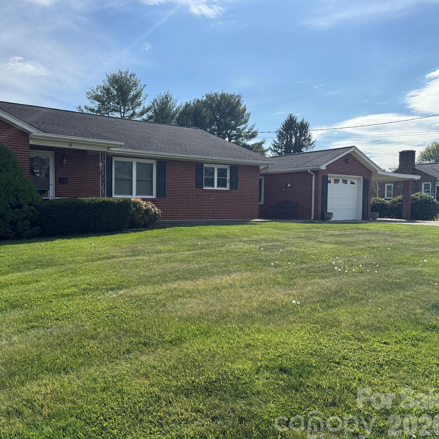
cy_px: 221
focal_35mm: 29
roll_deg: -0.7
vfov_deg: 55.6
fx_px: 416
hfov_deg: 54.6
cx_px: 151
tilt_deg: -2.0
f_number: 1.78
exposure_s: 1/6410
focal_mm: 6.76
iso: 80
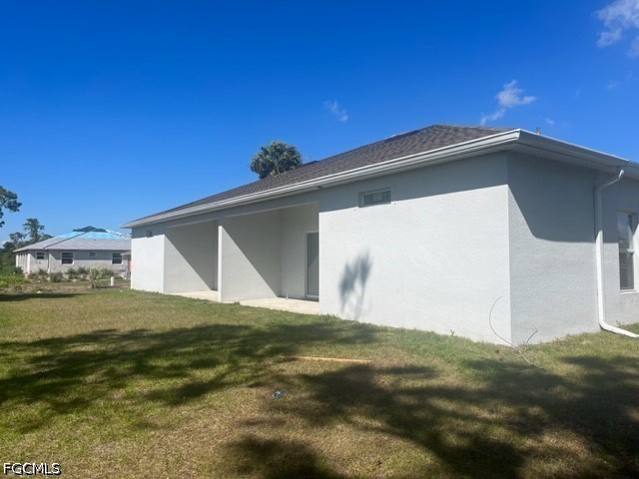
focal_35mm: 26
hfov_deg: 67.3
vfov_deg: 53.1
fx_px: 480
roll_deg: +0.5
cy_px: 240
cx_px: 320
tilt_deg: +5.0
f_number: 1.6
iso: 50
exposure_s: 1/5848
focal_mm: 5.1
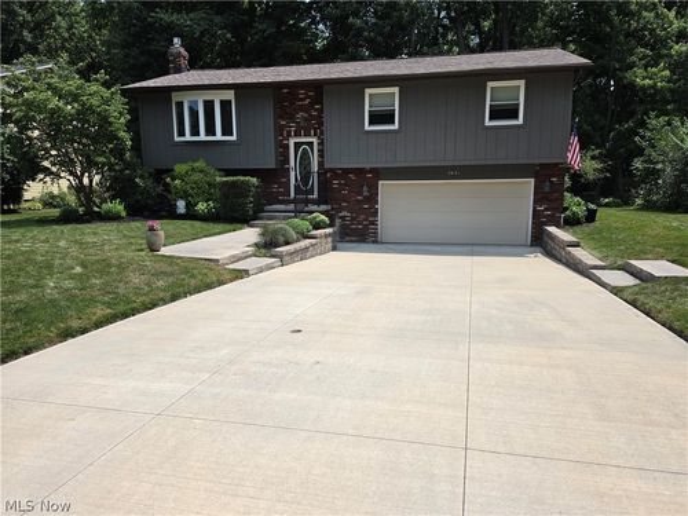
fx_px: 457
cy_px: 258
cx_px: 344
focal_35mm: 23
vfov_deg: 58.9
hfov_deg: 73.9
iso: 64
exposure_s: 1/7939
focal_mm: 6.5
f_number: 1.4
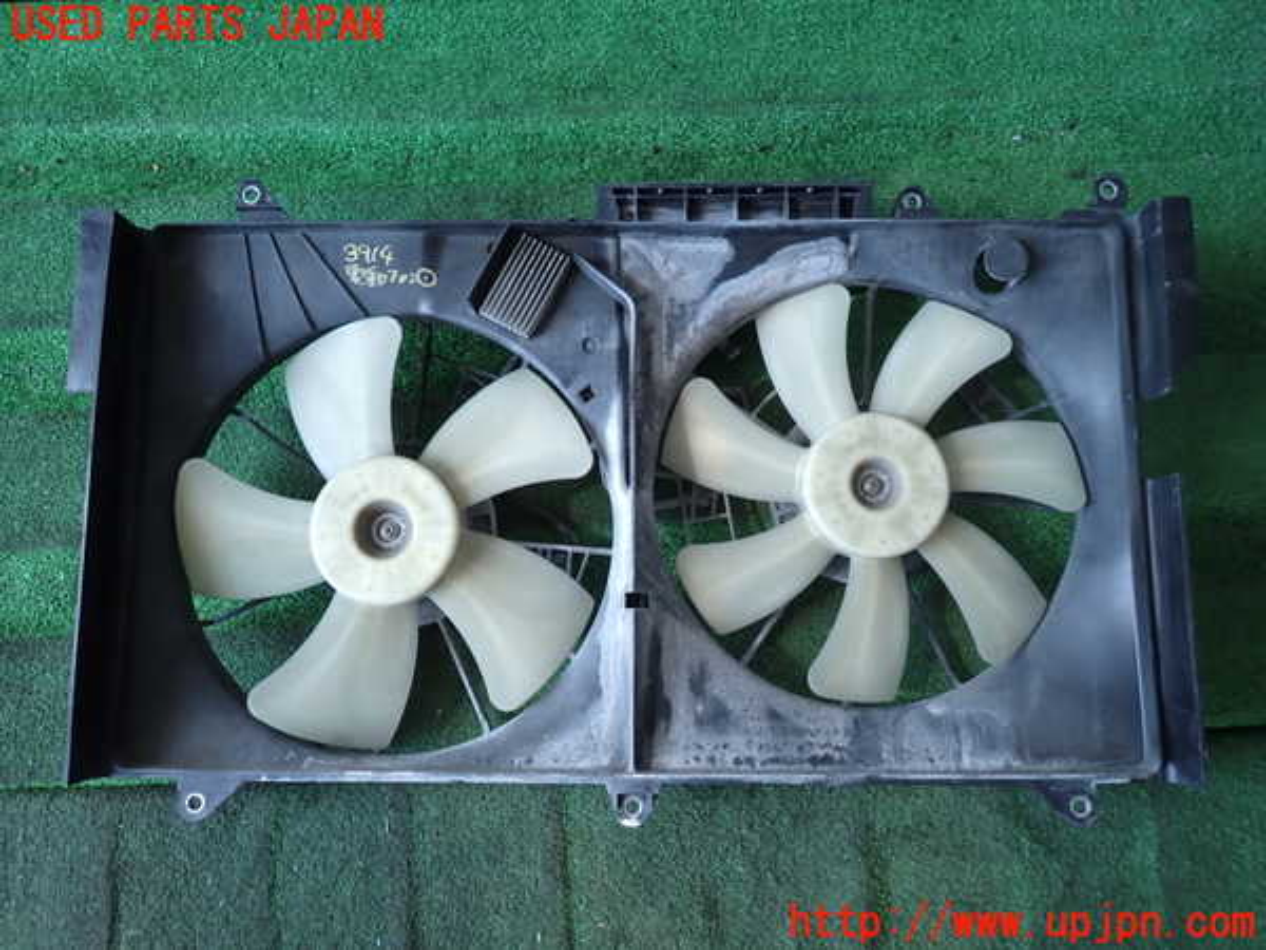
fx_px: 914
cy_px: 475
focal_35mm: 25
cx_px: 633
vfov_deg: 54.9
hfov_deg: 69.4
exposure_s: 1/80
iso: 100
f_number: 2
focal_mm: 4.5
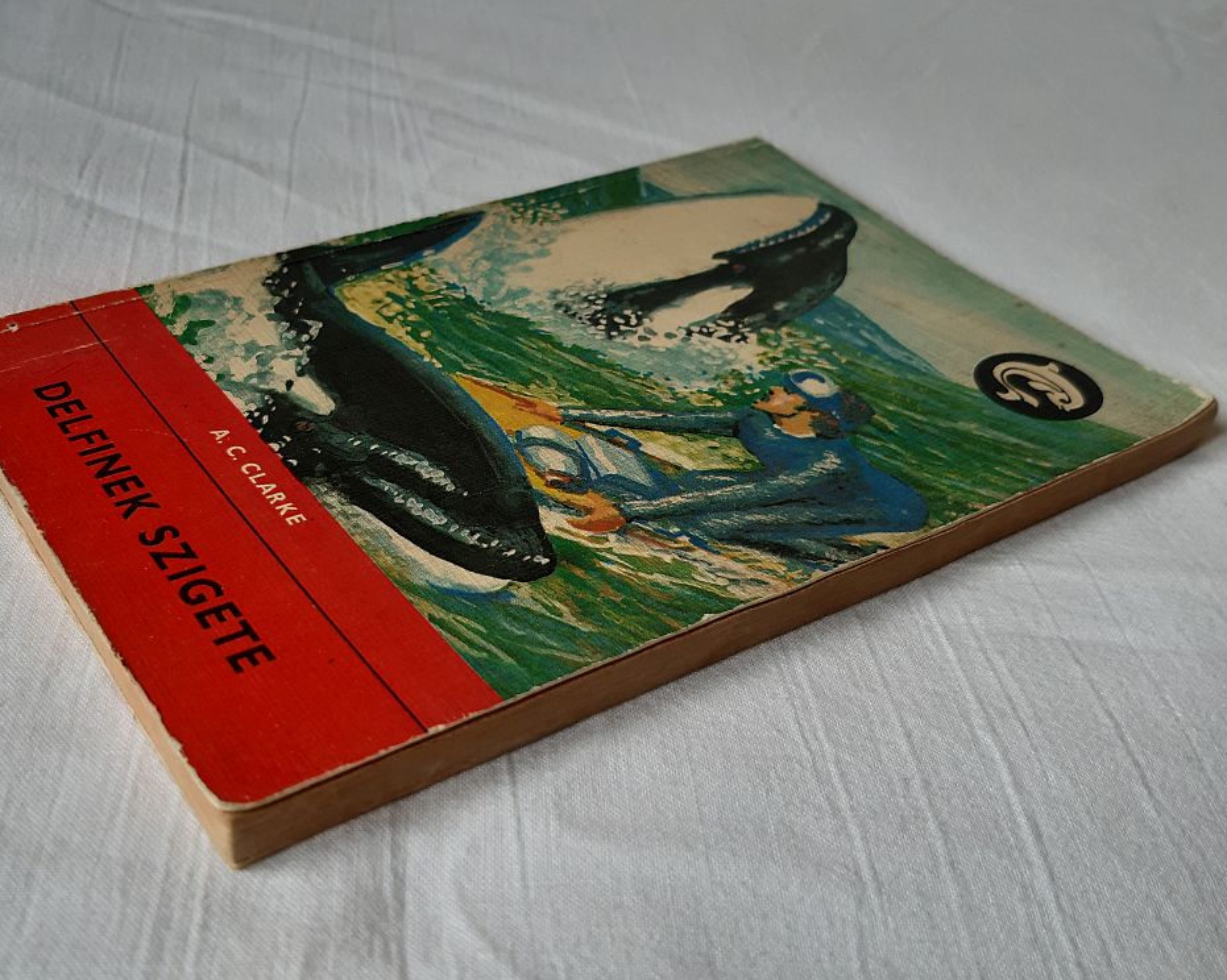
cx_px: 592
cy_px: 498
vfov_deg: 49.9
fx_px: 1053
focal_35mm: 29
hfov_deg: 60.5
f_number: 1.7
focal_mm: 3.93
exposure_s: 1/60
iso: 50
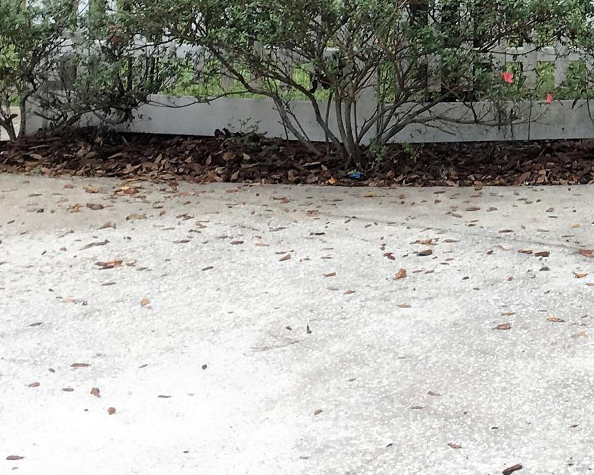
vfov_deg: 15.1
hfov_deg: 18.9
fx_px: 1705
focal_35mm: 97
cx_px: 666
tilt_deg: -1.5
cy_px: -143
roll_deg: -1.0
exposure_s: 1/120
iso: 25
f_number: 2.2
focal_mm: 4.15
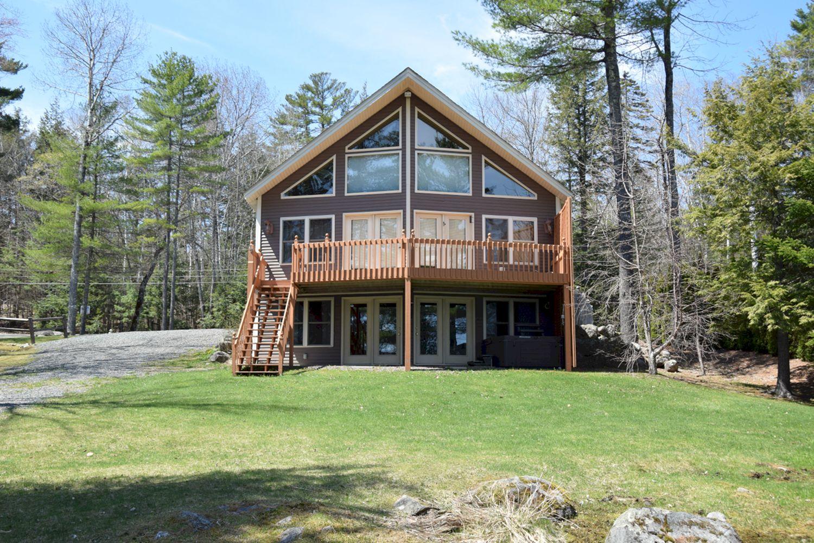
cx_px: 407
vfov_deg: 34.2
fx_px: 882
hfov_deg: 49.6
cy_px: 272
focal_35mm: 39
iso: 200
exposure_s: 1/250
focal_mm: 26
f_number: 8
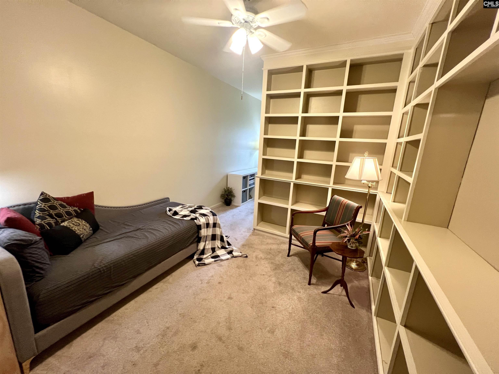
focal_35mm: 13
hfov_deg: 106.2
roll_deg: -2.7
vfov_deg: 89.9
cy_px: 187
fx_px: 187
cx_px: 250
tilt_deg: -11.5
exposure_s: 1/60
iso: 250
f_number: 1.8
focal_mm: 1.57
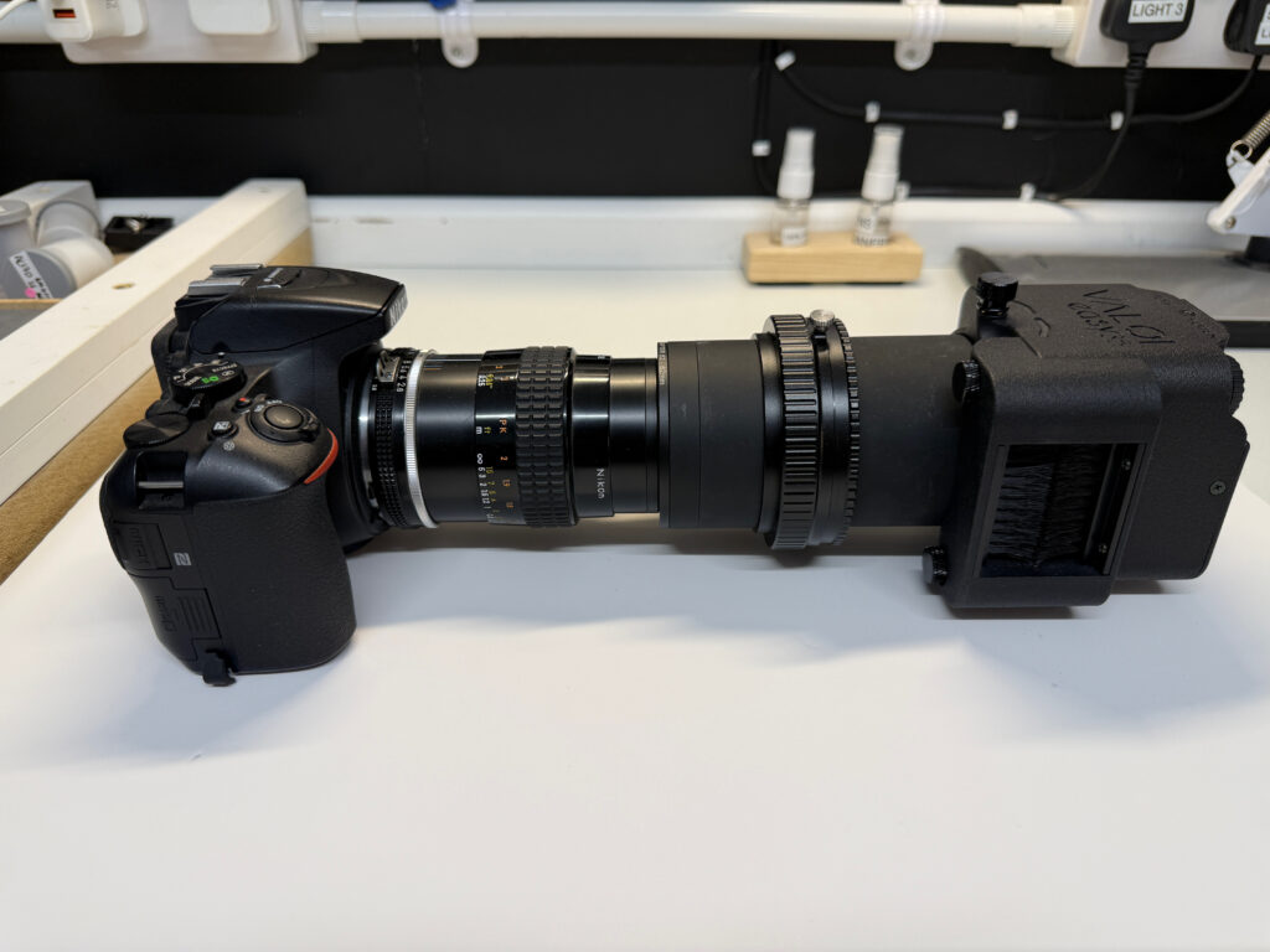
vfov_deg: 56.8
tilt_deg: -29.3
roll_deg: -0.6
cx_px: 635
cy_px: 476
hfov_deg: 71.6
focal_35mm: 24
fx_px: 881
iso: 50
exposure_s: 1/100
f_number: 1.78
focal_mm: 6.76
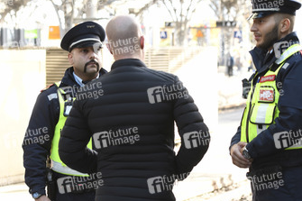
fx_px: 1182
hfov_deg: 14.5
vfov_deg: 9.7
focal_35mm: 141
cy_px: 115
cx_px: 182
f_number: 4.5
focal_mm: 70
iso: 250
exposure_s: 1/60
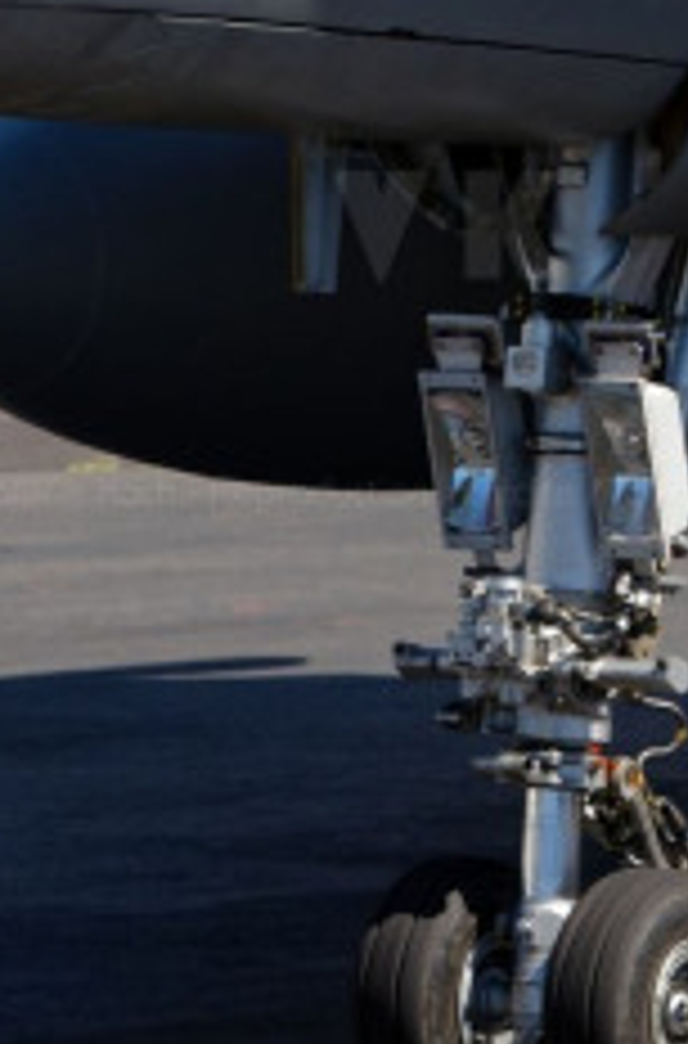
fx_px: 12332
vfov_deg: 4.8
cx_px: 443
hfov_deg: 3.2
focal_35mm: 427
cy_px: -184
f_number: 8
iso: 100
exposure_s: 1/500
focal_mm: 110
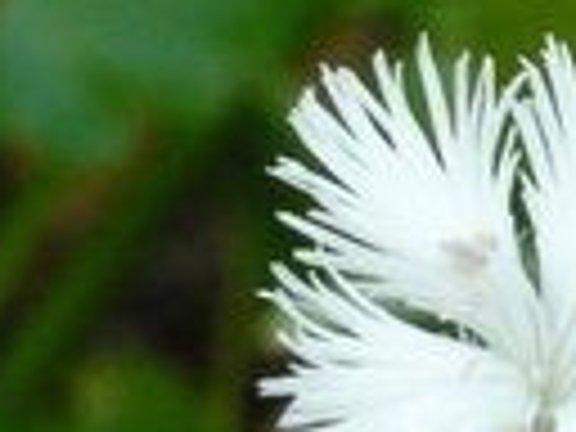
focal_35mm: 486
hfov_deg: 4.1
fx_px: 8087
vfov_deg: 3.1
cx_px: 490
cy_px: 241
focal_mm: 15.3
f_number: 4.8
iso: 400
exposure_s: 1/60
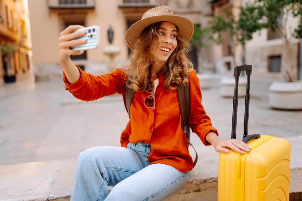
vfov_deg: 37.9
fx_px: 294
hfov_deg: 54.4
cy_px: 100
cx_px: 151
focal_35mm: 35
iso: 200
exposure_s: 1/800
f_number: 1.4
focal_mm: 35
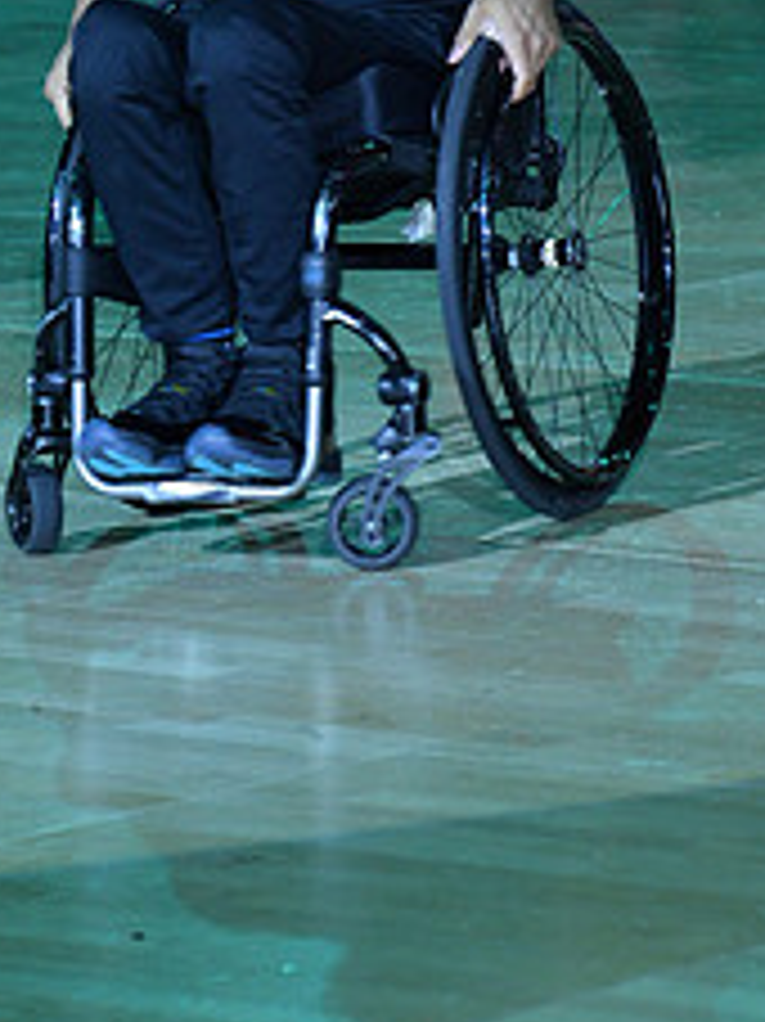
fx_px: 9762
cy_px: -162
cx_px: 542
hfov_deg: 4.5
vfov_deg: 6.0
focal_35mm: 331
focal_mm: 135
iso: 2000
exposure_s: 1/250
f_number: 5
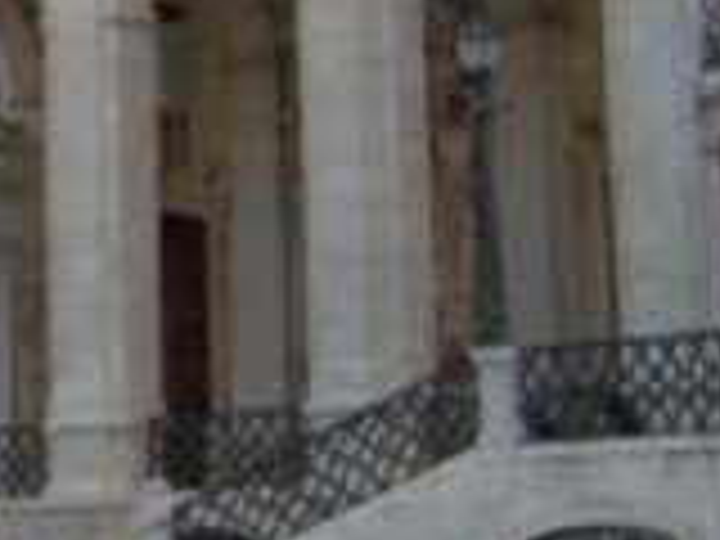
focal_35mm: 152
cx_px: -482
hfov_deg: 12.1
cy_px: -122
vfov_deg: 9.6
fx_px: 3162
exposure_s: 1/500
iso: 80
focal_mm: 6.3
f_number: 2.8
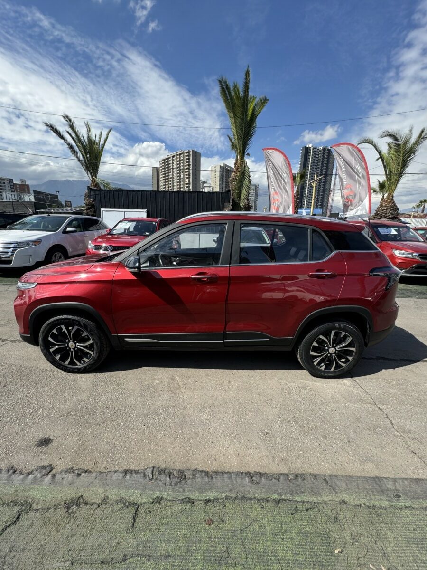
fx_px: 230
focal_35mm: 14
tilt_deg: -14.7
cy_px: 285
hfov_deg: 85.7
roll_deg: -1.4
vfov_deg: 102.1
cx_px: 214
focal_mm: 2.22
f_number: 2.2
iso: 40
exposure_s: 1/921
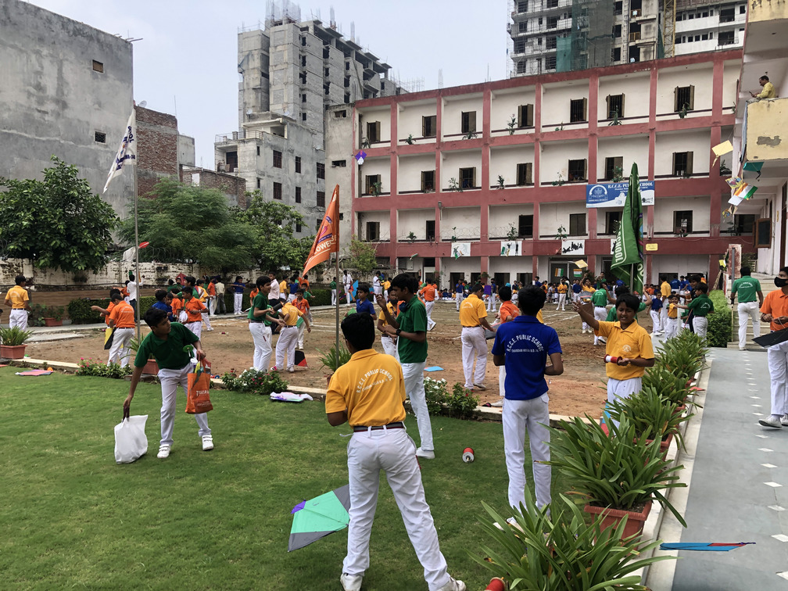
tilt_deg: -4.9
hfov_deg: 63.4
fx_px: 637
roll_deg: -0.8
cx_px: 394
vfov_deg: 49.7
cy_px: 296
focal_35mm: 28
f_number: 1.8
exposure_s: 1/527
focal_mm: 4
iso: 20
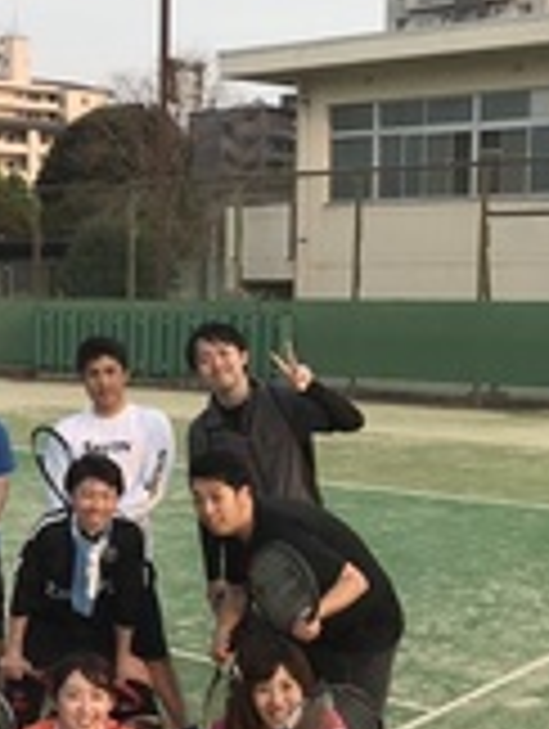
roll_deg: +1.7
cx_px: 0
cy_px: 468
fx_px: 1455
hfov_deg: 20.7
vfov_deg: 28.0
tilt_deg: -5.7
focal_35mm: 69
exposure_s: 1/465
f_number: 1.8
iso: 20
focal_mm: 3.99
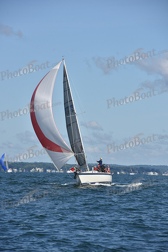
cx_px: 84
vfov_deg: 10.3
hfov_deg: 6.9
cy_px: 126
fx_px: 1399
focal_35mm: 200
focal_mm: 200
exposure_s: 1/1250
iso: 250
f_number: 9
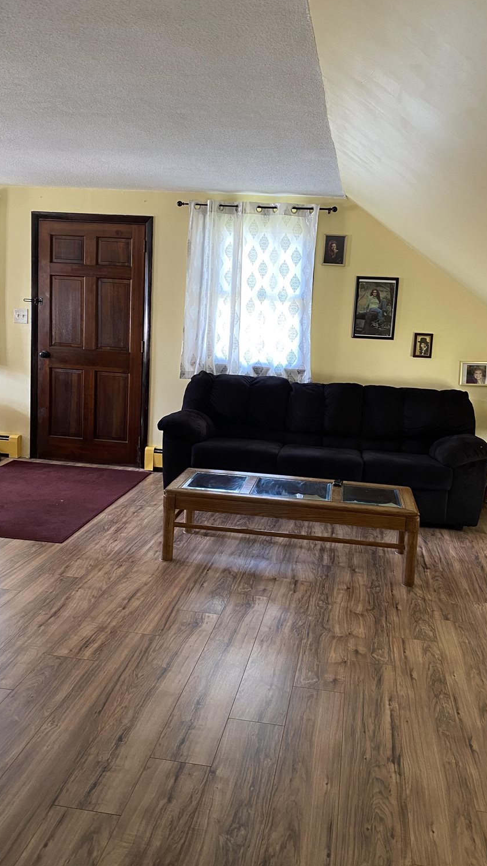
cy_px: 425
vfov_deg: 66.1
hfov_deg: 40.2
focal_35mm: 29
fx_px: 666
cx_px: 264
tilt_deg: -8.3
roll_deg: -3.2
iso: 250
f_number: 1.8
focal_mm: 4.25
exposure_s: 1/60
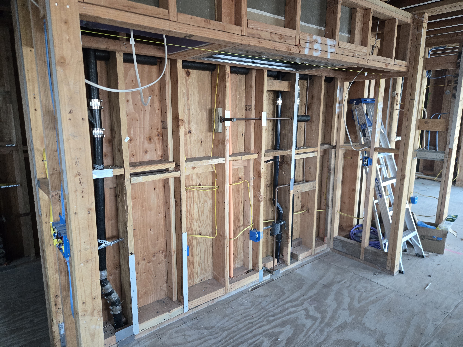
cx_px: 232
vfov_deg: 58.9
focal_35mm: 23
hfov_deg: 73.9
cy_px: 174
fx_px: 308
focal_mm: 5.4
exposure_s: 1/120
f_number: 1.8
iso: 640
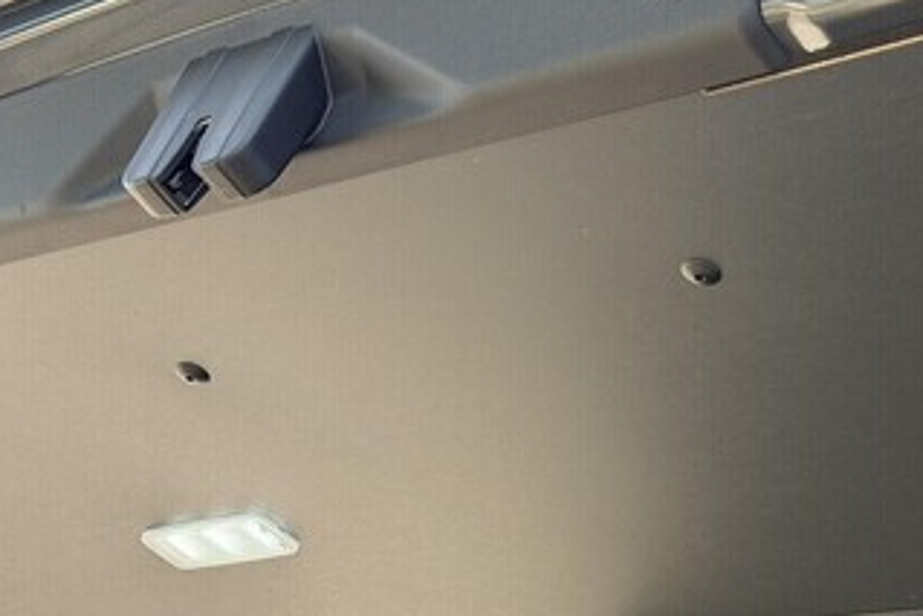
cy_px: 519
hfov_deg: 23.2
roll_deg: -8.4
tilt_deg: +22.1
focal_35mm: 86
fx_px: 2206
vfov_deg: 15.8
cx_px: 764
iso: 100
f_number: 1.78
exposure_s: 1/769
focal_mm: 6.76
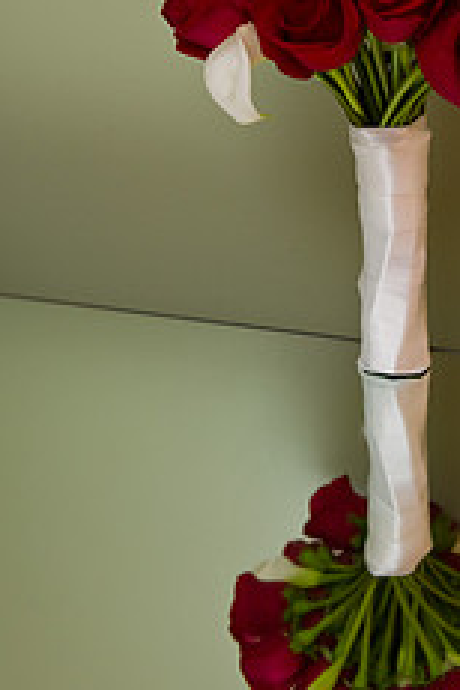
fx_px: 1303
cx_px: 396
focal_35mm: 68
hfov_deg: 19.7
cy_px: 263
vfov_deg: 29.6
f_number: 4
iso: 1600
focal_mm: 35
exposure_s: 1/125
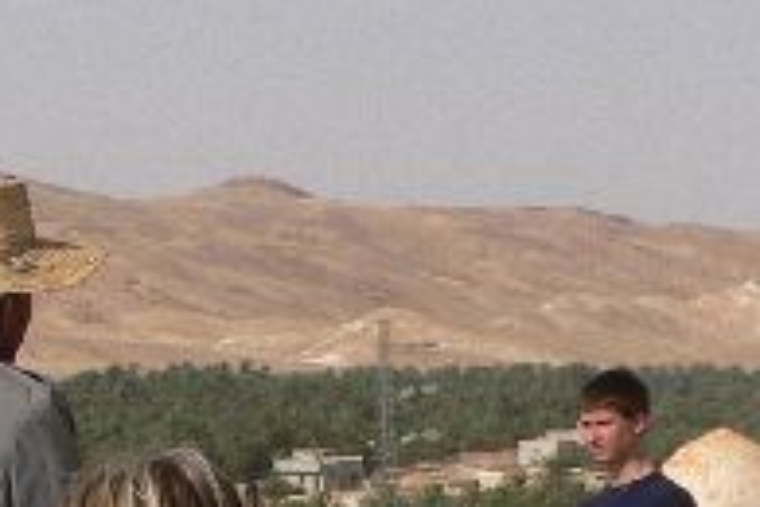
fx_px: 3251
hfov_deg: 12.7
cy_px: 636
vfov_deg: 8.8
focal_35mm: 154
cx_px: -359
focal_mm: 6
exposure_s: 1/640
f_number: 5.6
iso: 80
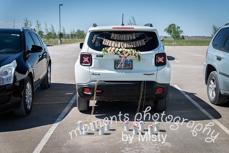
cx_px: 114
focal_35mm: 46
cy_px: 76
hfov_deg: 42.7
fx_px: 293
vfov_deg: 29.3
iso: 64
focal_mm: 46
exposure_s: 1/640
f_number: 3.2
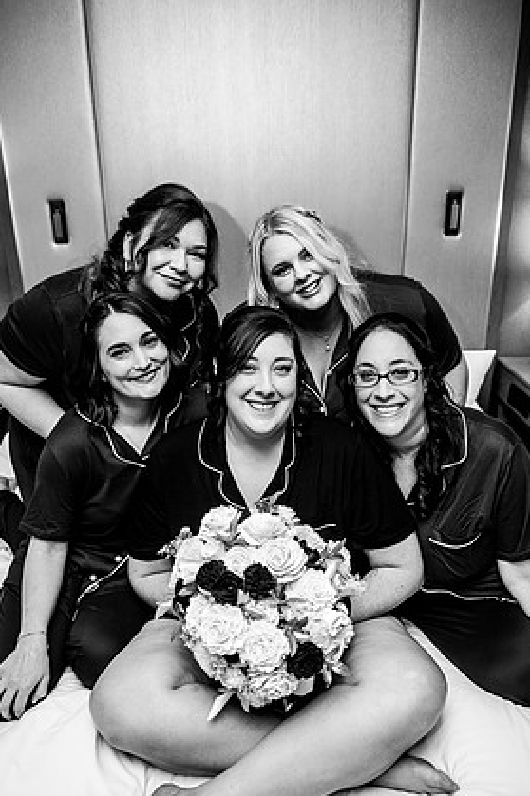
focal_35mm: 29
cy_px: 420
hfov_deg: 44.9
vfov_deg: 63.6
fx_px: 641
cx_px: 253
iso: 200
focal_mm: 27
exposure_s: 1/60
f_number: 2.8
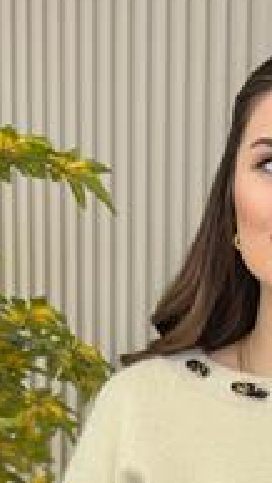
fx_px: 1848
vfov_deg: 14.3
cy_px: 626
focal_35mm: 144
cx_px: 215
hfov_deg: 8.4
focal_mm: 6.86
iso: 64
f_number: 1.78
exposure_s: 1/139
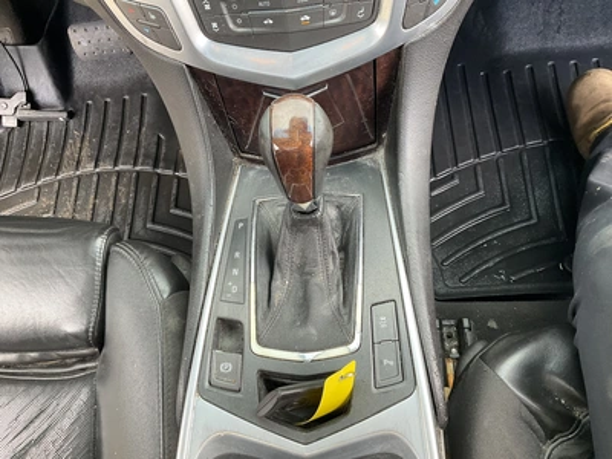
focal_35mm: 29
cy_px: 230
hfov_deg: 61.7
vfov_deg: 48.2
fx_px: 513
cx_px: 306
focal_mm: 3
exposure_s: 1/122
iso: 64
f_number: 1.8
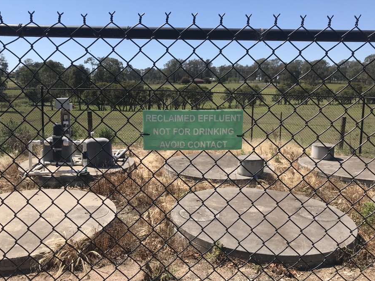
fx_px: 347
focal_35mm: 32
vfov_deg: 44.1
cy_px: 125
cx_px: 176
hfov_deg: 56.8
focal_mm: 3.99
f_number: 1.8
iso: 20
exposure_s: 1/2519
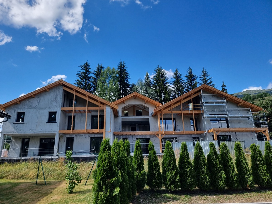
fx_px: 189
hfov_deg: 71.6
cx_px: 136
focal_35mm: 24
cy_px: 102
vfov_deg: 56.8
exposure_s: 1/554
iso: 50
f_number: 1.8
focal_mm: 6.7
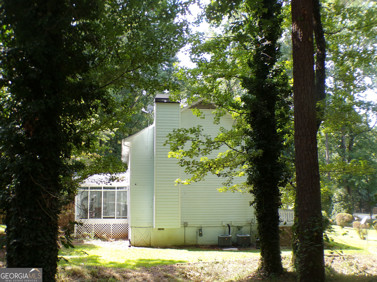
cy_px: 141
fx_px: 403
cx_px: 188
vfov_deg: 38.7
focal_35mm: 37
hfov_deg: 50.1
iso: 100
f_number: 3.3
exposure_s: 1/100
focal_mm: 6.6
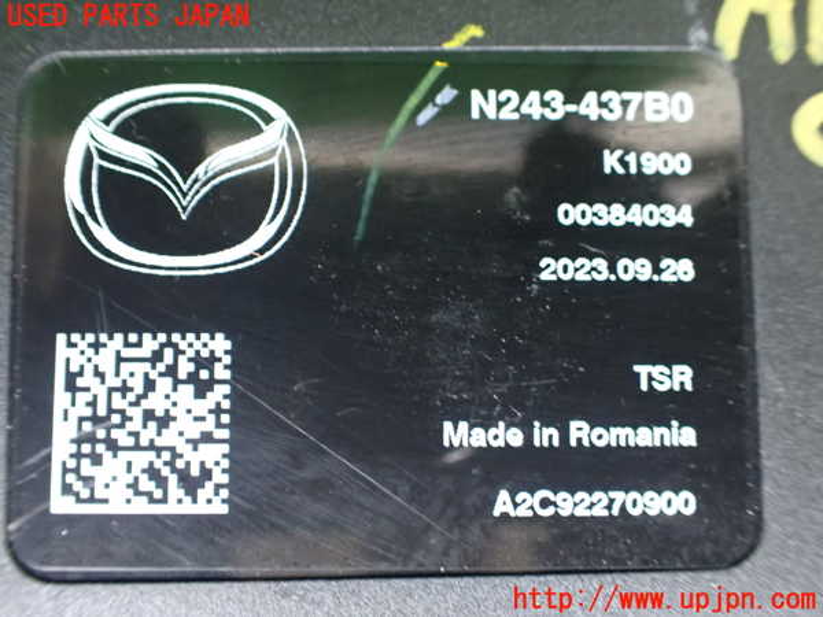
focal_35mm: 30
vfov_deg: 46.8
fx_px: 713
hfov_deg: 60.0
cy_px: 308
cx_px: 412
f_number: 2.3
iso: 1250
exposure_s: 1/30
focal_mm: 5.4
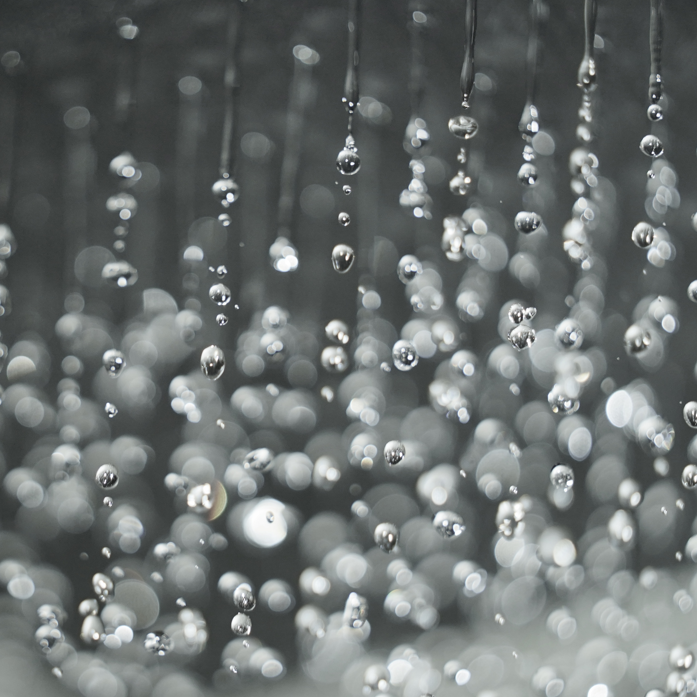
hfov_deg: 5.9
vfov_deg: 5.9
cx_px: 169
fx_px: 6811
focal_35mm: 299
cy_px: 358
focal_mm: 168
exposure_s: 1/4000
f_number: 2.8
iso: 1250
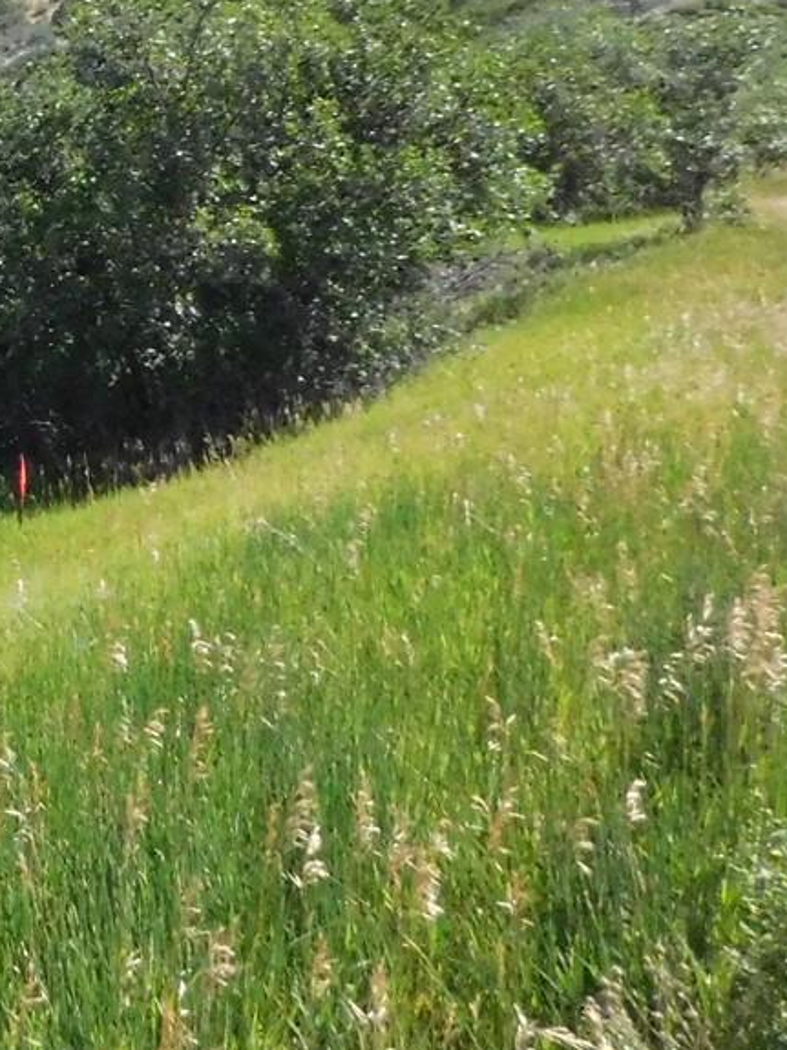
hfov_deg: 18.2
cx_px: -623
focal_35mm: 64
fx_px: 1941
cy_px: 155
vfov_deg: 29.3
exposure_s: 1/1500
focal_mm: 4
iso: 800
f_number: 6
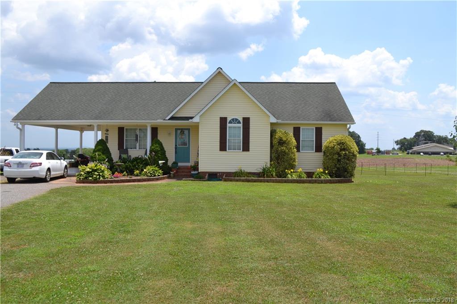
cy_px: 152
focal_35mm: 33
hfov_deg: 57.2
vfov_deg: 39.9
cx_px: 228
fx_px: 419
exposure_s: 1/250
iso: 100
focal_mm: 22
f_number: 8
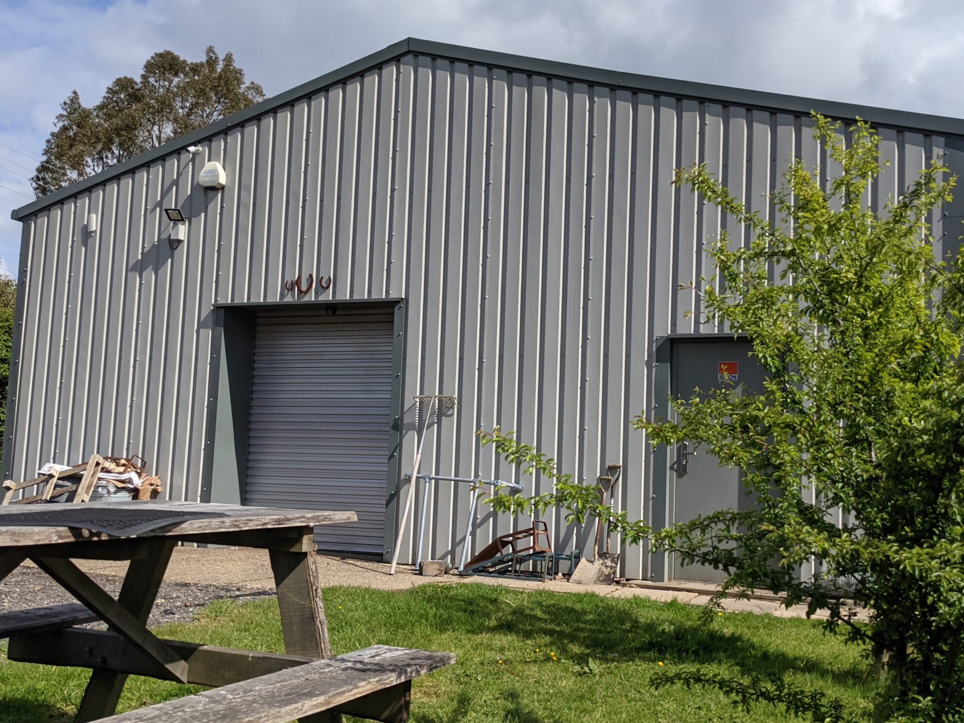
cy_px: 370
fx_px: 975
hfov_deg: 52.5
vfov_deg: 40.7
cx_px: 538
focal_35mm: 35
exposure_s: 1/5848
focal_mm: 4.38
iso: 68
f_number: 1.73
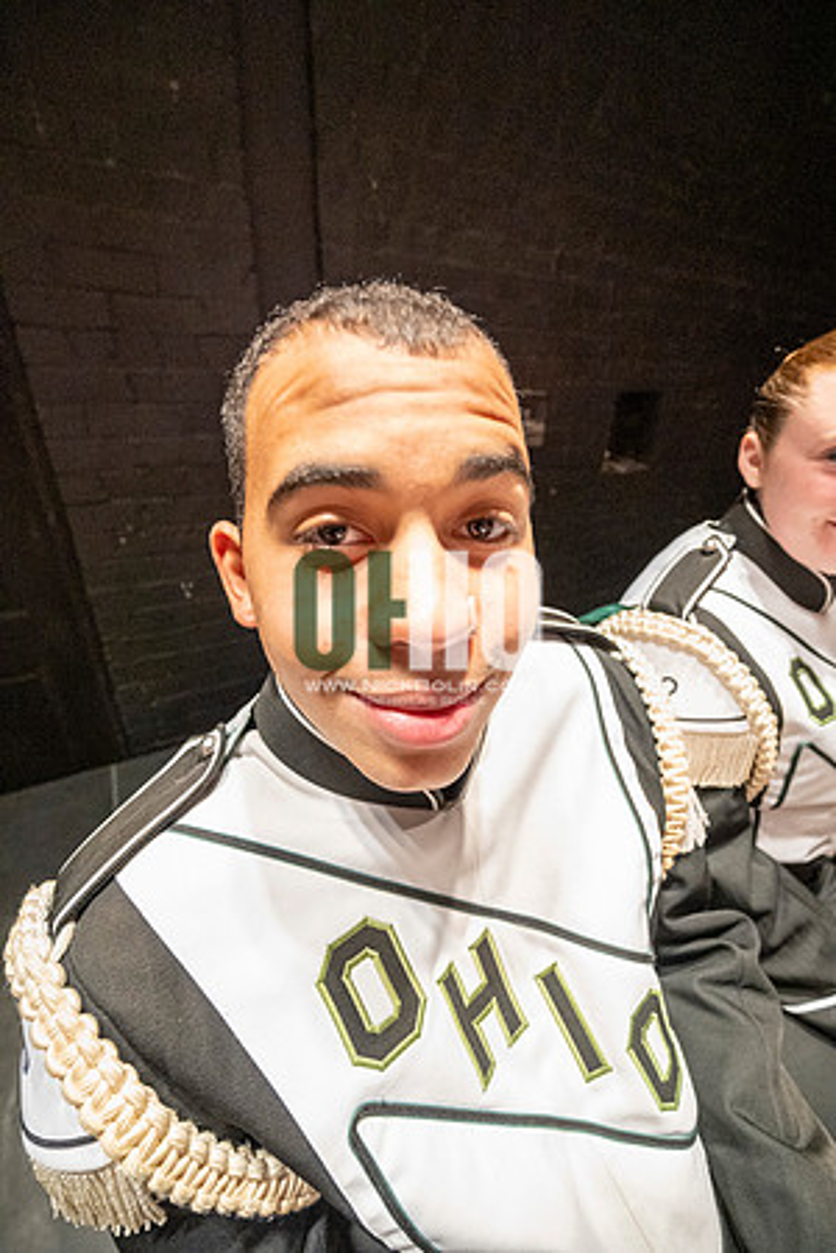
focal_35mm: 15
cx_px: 418
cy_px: 626
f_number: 4
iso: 5000
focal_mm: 15
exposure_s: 1/500
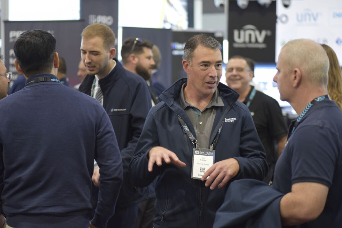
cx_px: 171
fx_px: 950
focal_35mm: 100
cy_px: 114
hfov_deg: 20.4
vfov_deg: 13.7
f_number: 2.8
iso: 2800
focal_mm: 100
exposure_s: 1/125
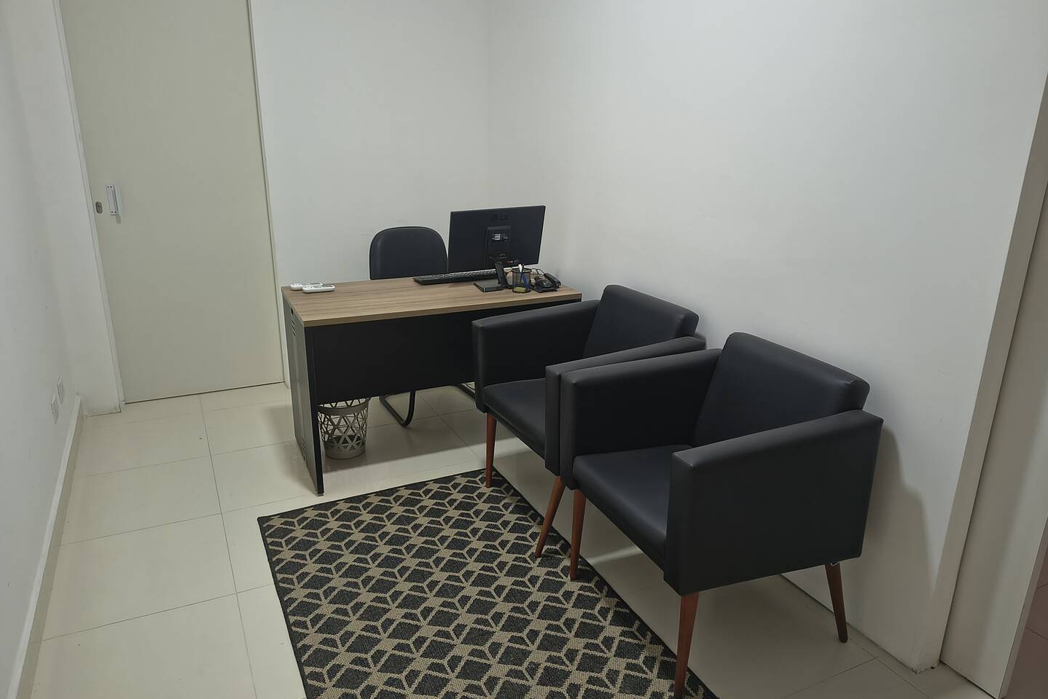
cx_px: 524
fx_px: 728
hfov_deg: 71.5
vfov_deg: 51.3
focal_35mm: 25
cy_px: 351
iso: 760
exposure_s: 1/60
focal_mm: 5.56
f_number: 1.8
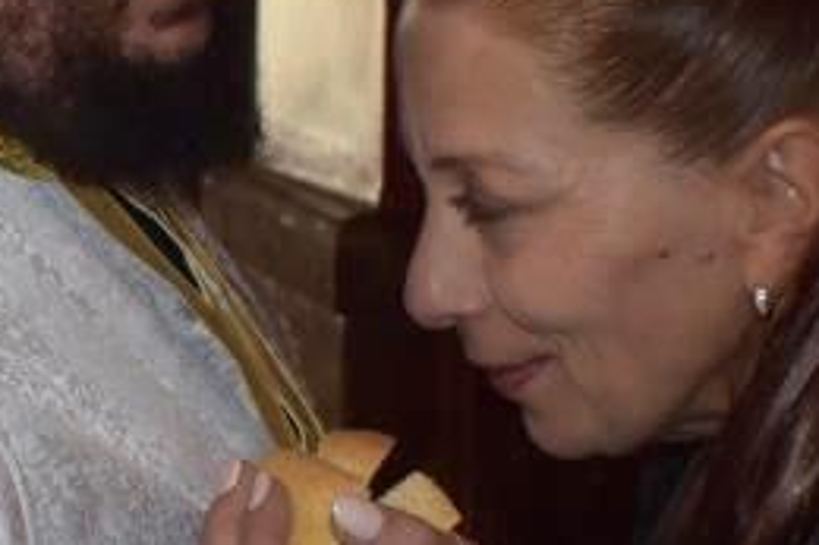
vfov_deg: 9.6
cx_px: -72
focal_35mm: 142
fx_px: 3228
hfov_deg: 14.2
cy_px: 175
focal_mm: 24
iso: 450
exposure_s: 1/125
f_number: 3.8
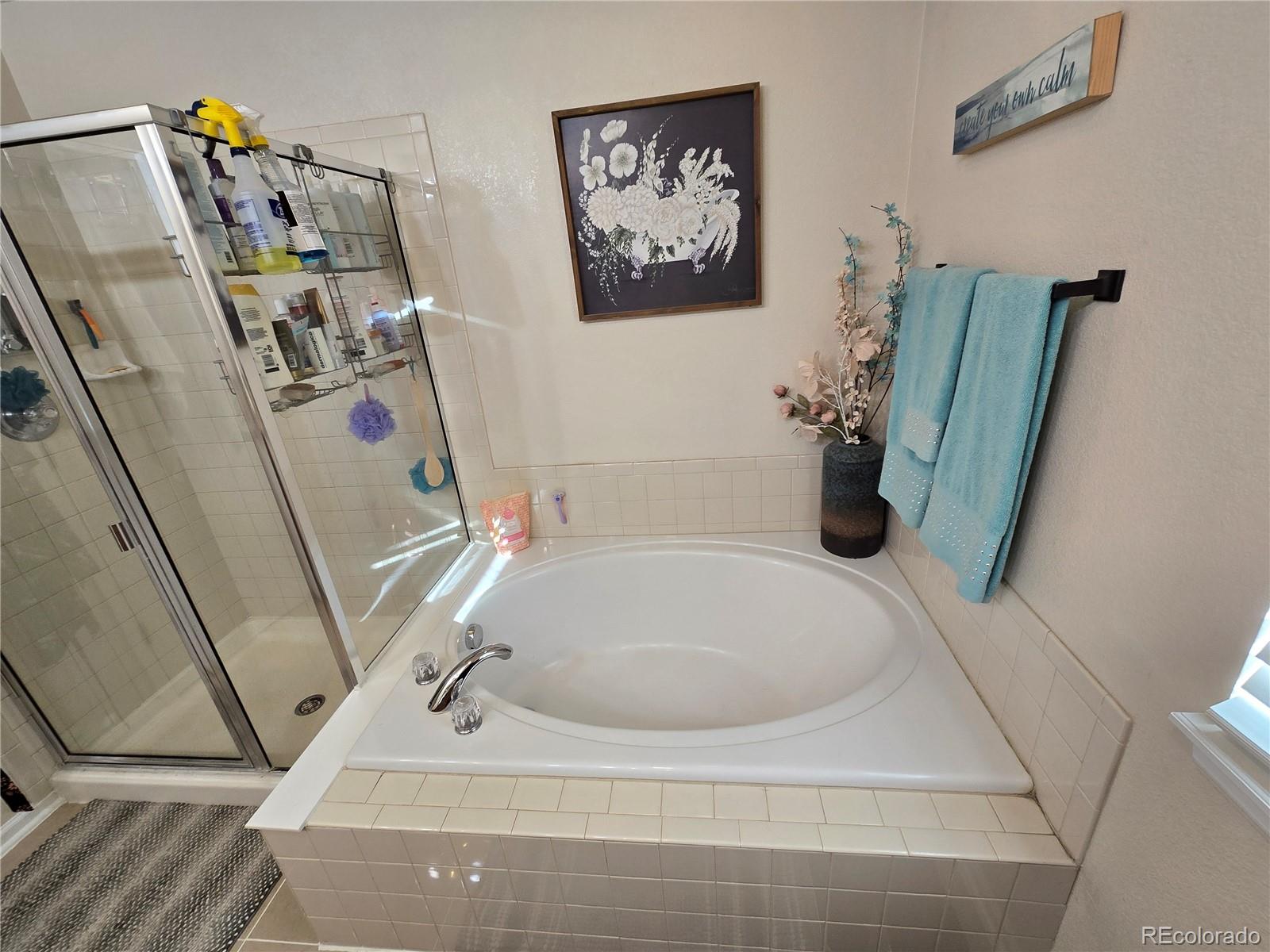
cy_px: 476
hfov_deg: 106.2
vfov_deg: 89.9
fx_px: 477
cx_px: 635
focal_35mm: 13
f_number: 2.2
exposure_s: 1/60
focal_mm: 2.2
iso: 80
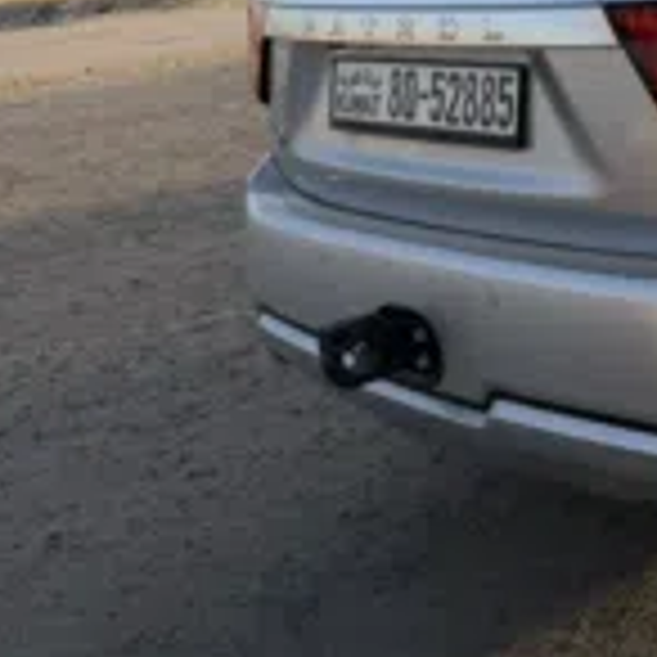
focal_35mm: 58
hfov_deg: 26.3
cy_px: 58
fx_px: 1245
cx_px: 788
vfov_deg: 28.4
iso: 80
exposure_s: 1/1855
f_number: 1.78
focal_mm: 6.76
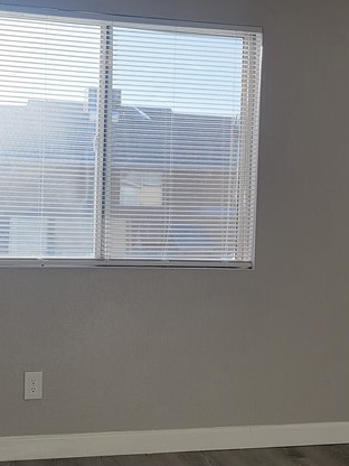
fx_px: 860
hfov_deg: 22.9
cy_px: 264
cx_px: 204
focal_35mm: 64
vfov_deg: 30.2
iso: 40
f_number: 1.8
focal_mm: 5.4
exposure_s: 1/411
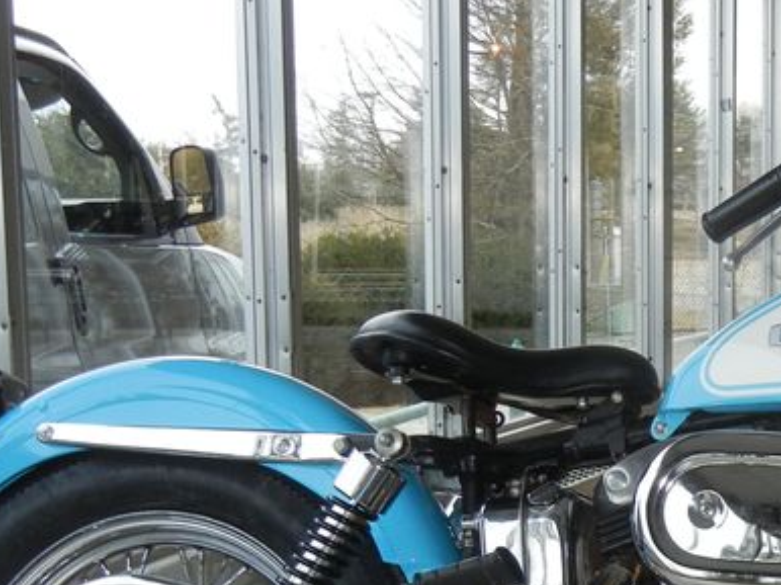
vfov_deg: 14.3
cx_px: 762
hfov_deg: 19.0
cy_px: 624
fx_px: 2277
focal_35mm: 101
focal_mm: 7.1
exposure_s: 1/110
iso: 230
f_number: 3.7
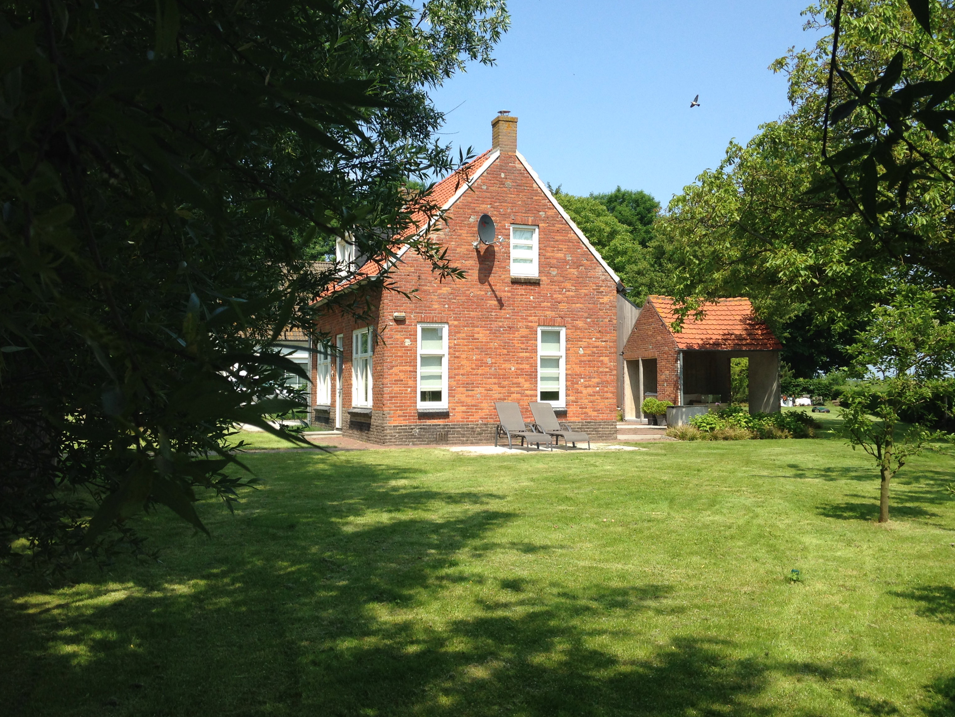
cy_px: 359
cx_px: 484
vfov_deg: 40.7
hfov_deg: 52.6
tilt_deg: -0.2
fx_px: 966
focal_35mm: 35
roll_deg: +2.0
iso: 50
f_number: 2.4
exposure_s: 1/1130
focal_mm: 4.12
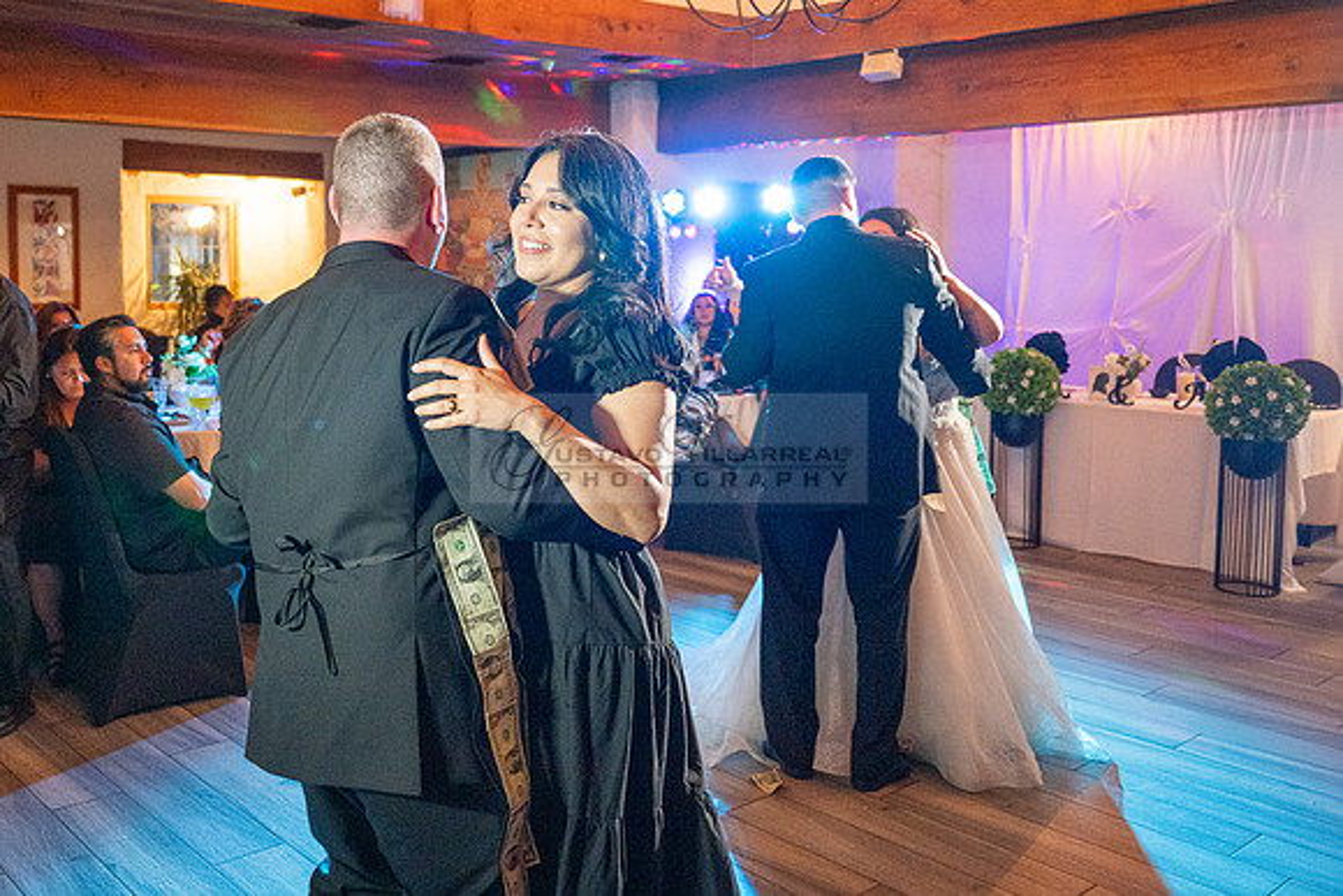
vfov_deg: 39.2
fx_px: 1250
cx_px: 449
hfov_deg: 55.3
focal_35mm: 33
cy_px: 346
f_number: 2.8
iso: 1600
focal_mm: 24
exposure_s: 1/160
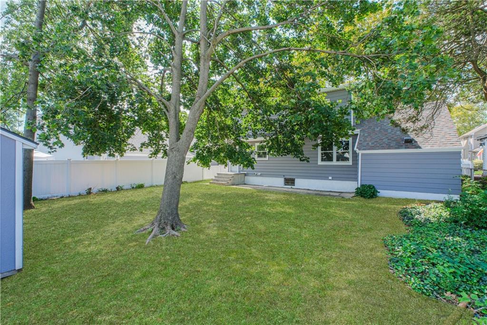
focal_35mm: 15
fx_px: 203
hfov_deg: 100.4
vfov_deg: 77.3
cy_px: 162
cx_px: 244
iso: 320
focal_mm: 10
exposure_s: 1/80
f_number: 11
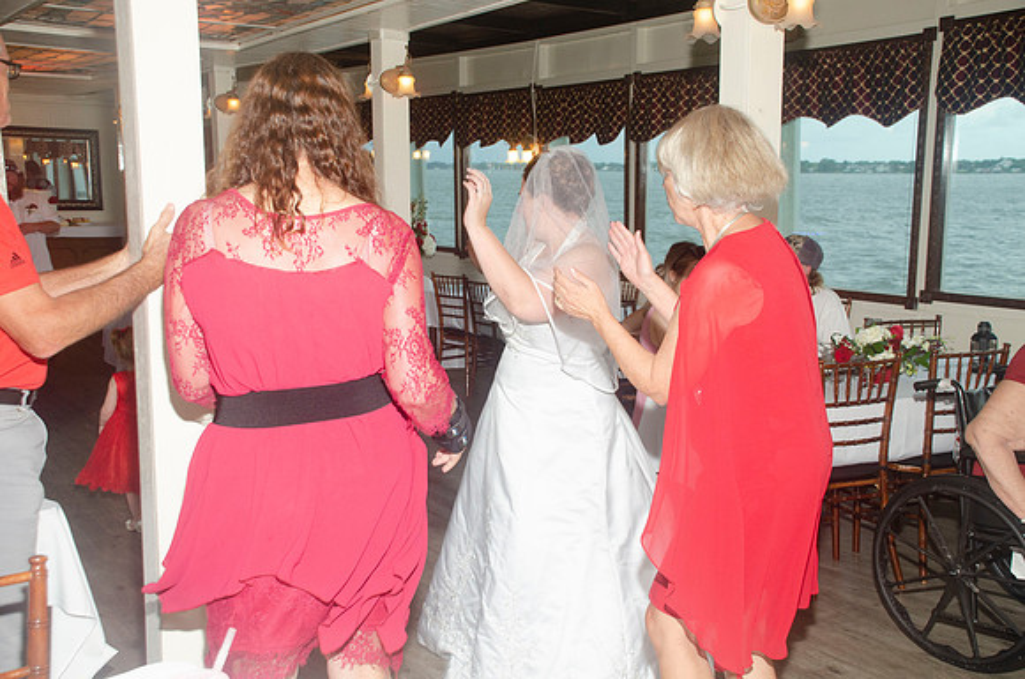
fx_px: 1108
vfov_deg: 34.1
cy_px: 340
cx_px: 512
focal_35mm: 39
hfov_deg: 49.6
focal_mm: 26
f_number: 5.6
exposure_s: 1/60
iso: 400
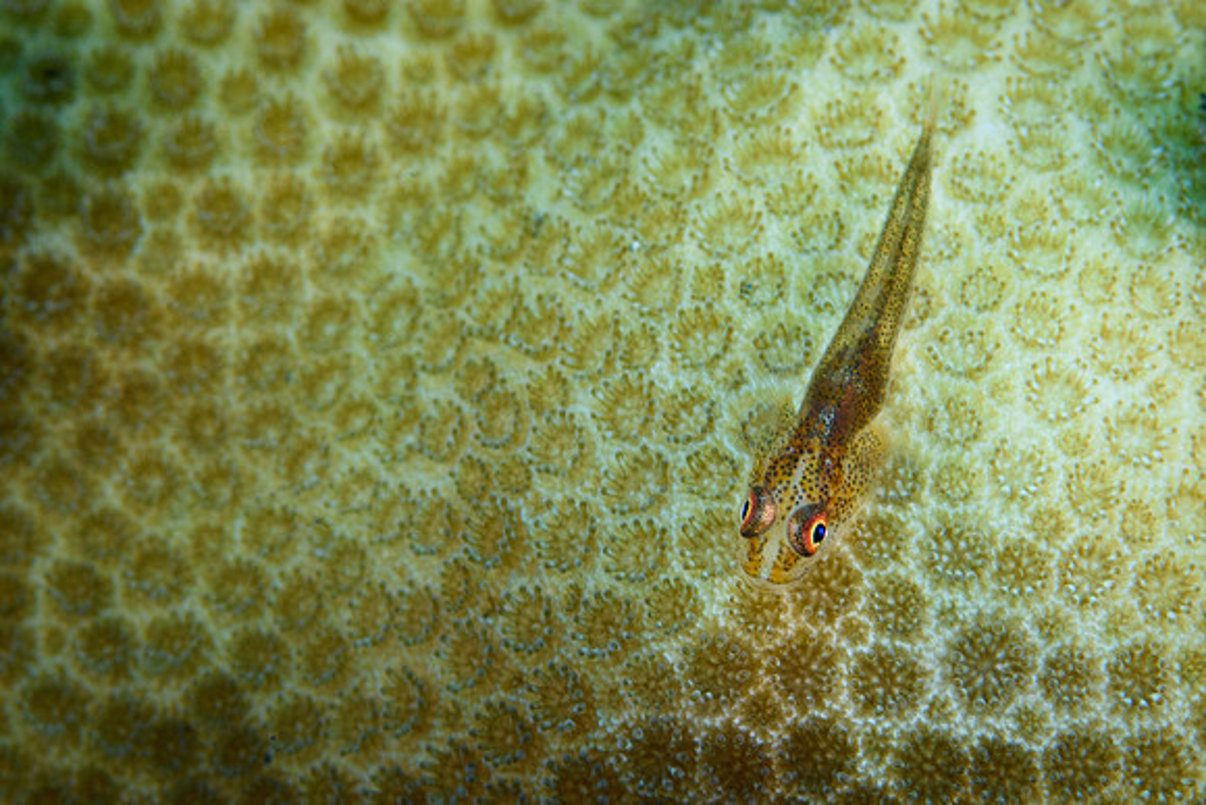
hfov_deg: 6.7
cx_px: 775
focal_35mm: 305
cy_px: 780
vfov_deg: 4.5
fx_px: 10229
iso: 400
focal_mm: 105
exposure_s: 1/100
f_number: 16
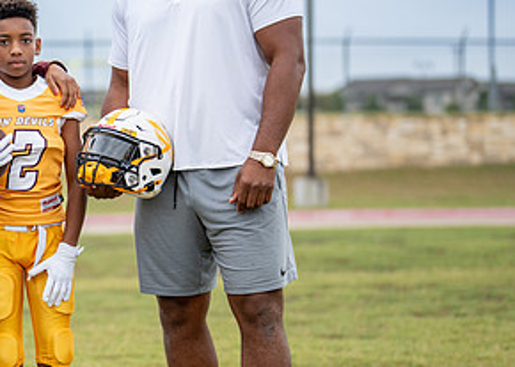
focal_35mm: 114
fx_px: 1667
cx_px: 89
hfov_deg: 17.4
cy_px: 200
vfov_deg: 12.6
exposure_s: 1/2000
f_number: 1.2
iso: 320
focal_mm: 50
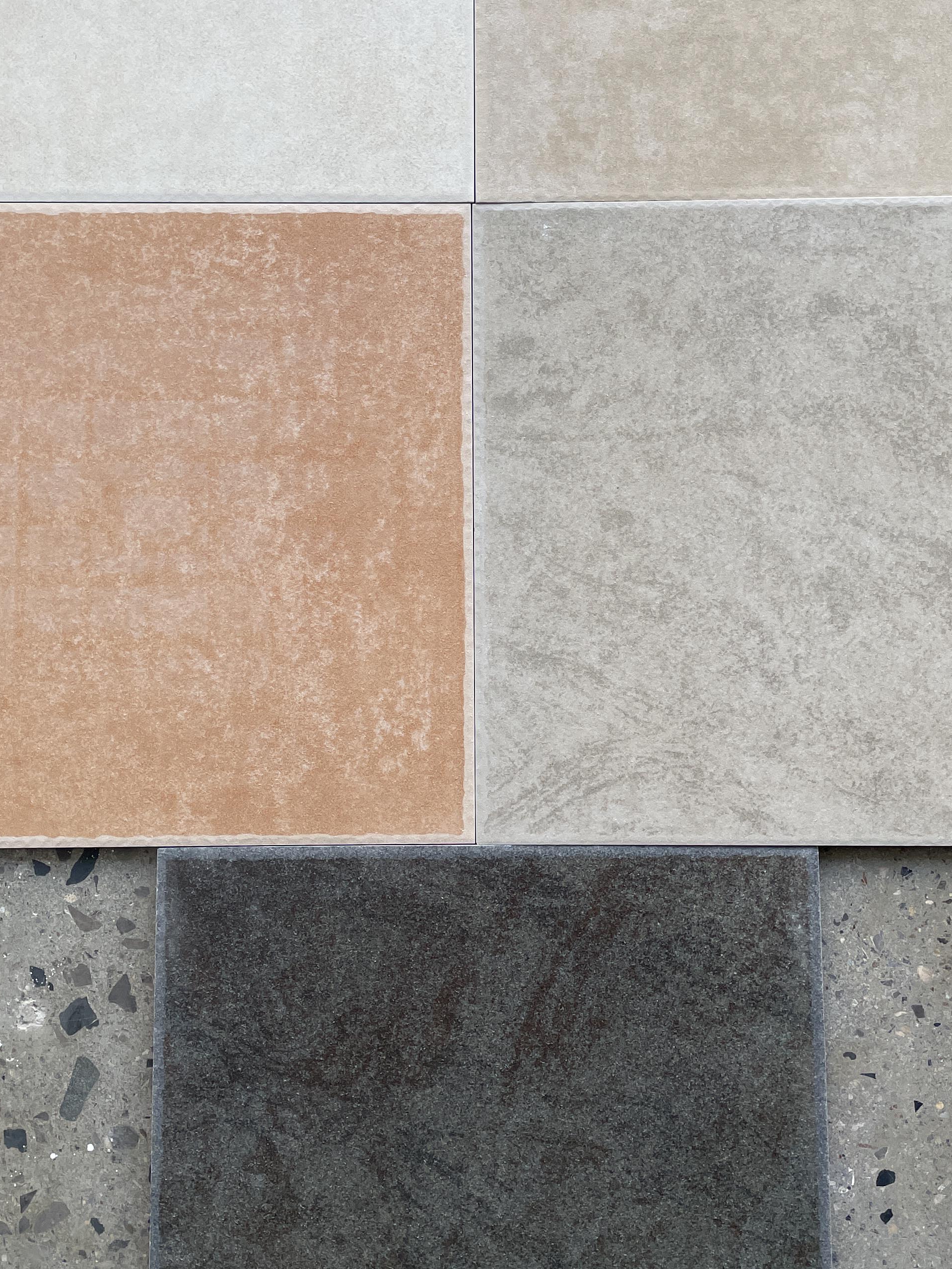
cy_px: 578
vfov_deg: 45.7
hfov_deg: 35.1
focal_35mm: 41
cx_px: 453
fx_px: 1503
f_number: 1.6
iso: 32
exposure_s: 1/409
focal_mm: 4.2
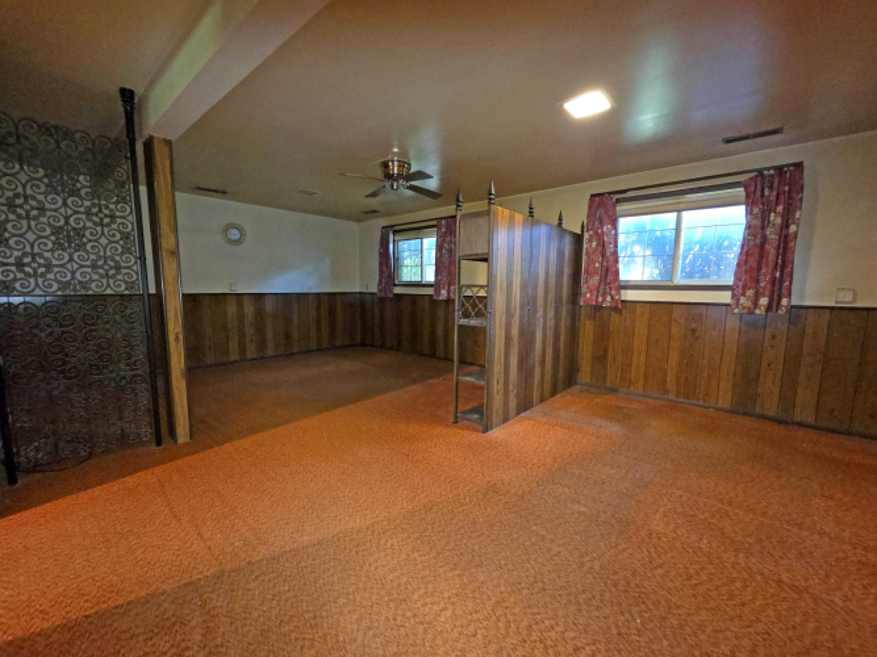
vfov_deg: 89.9
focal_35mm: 13
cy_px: 328
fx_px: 329
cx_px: 438
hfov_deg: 106.2
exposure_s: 1/11.5
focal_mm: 2.2
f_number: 2.2
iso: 640
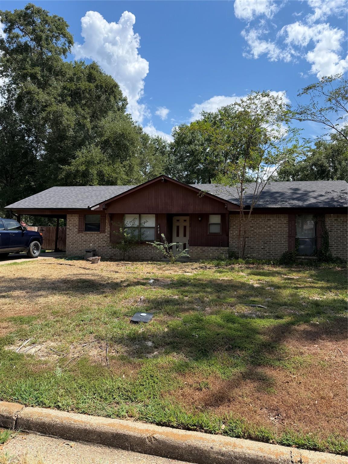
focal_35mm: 24
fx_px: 322
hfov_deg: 56.8
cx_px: 174
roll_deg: -0.4
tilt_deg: +1.6
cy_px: 232
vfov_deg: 71.6
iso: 100
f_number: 1.78
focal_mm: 6.76
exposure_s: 1/4167
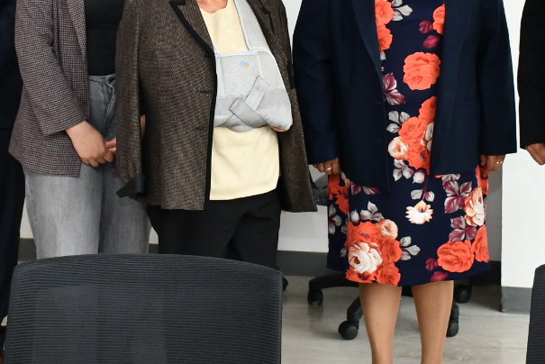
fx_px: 1378
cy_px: 32
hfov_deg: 22.4
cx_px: 234
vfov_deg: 14.9
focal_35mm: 91
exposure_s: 1/60
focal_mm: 23
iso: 800
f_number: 4
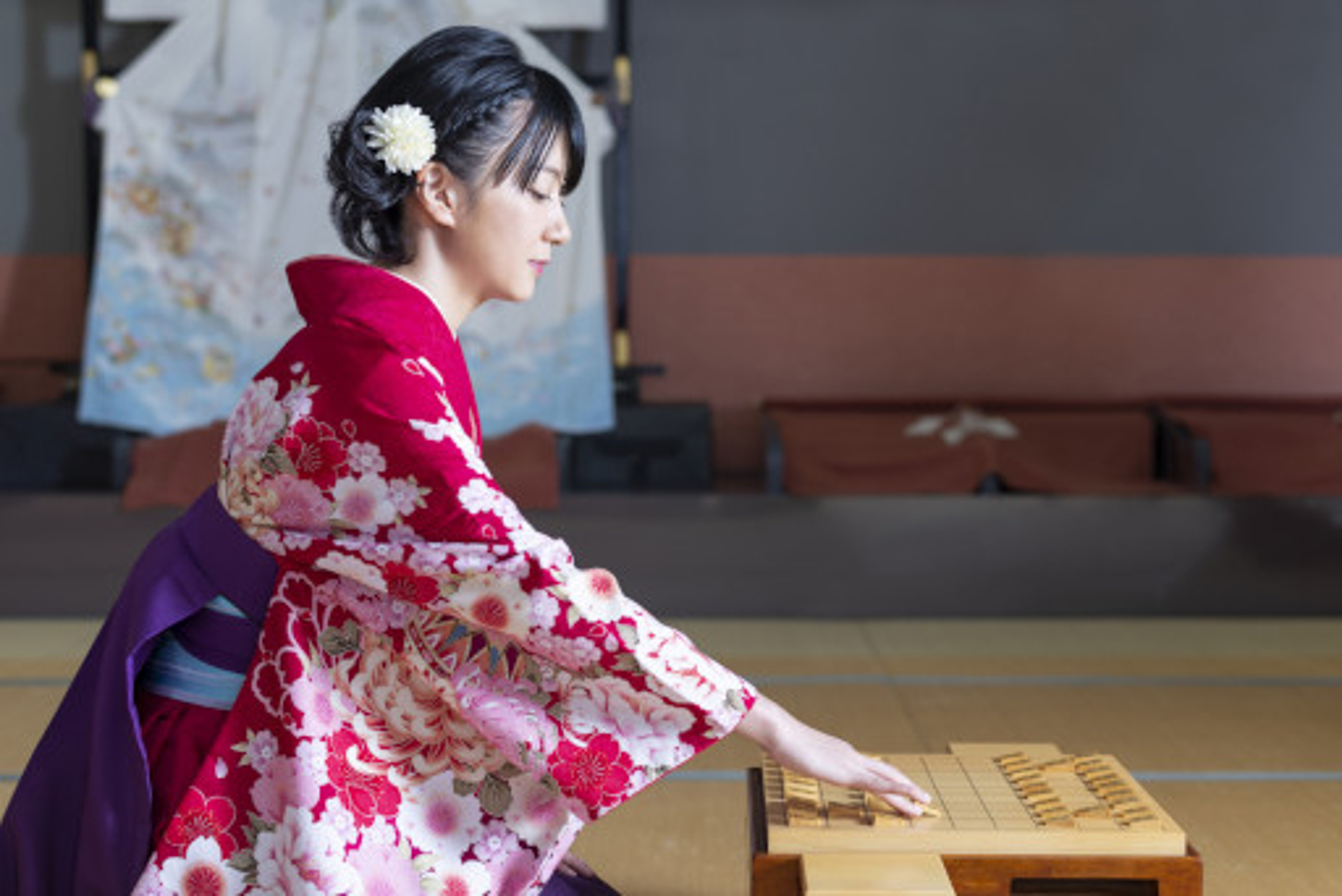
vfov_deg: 27.0
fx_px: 1865
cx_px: 671
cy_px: 448
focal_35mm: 50
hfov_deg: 39.6
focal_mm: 50
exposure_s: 1/200
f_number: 2.8
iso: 160
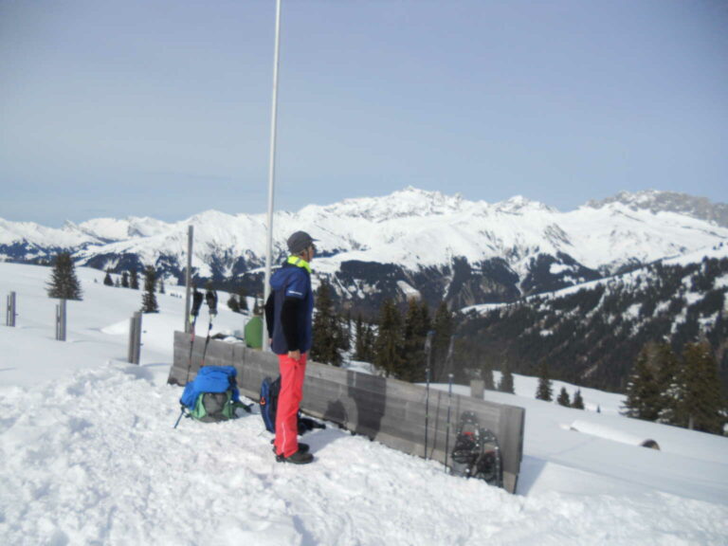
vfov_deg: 51.4
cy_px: 273
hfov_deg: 65.3
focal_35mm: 27
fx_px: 568
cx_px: 364
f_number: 8
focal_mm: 4.9
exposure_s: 1/2000
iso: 80
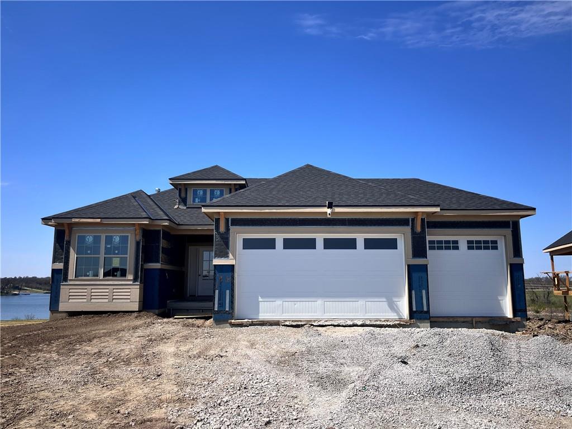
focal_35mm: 26
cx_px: 286
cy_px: 214
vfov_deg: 53.1
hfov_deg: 67.3
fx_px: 430
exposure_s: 1/4149
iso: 50
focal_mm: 5.1
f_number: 1.6
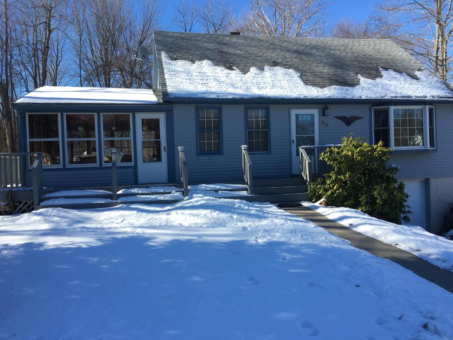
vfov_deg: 48.2
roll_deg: +0.8
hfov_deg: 61.7
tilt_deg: +0.3
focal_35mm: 29
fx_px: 380
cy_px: 170
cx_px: 226
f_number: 2.2
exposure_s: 1/663
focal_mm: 4.15
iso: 25
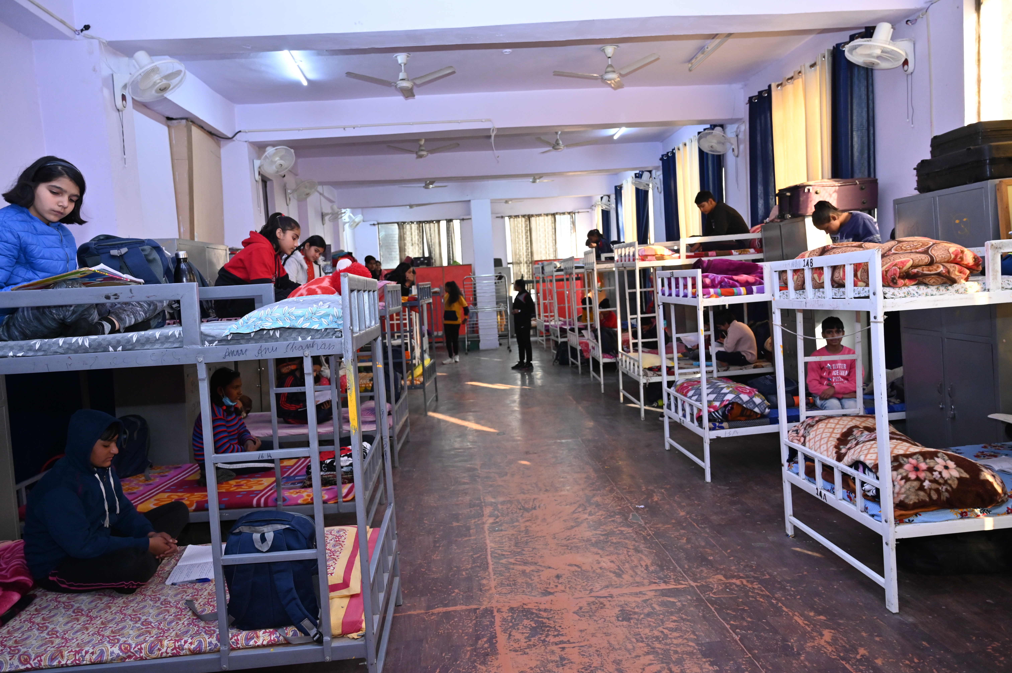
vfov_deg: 53.1
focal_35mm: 24
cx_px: 506
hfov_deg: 73.8
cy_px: 336
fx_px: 674
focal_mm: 24
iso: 2000
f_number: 5
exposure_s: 1/100
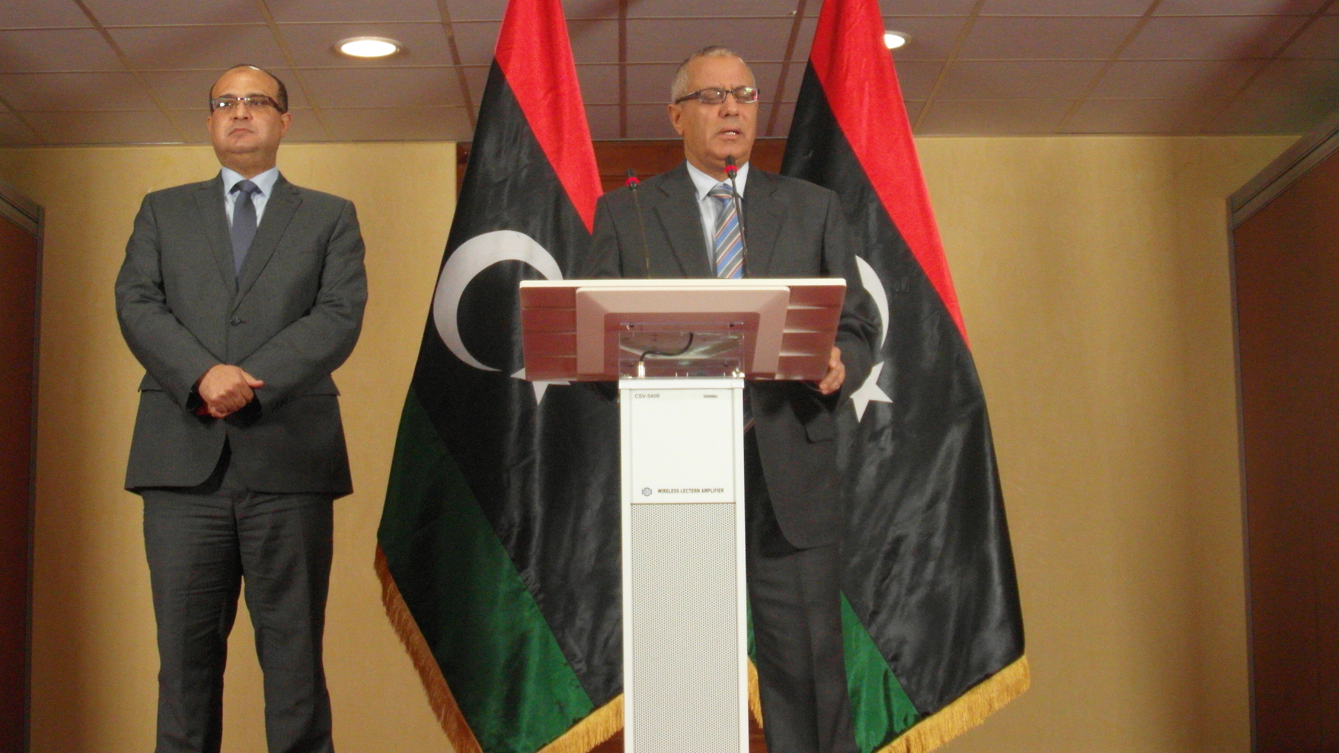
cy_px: 237
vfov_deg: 18.2
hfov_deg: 31.9
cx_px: 581
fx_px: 2343
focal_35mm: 66
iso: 320
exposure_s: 1/45
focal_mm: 8.7
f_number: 3.8
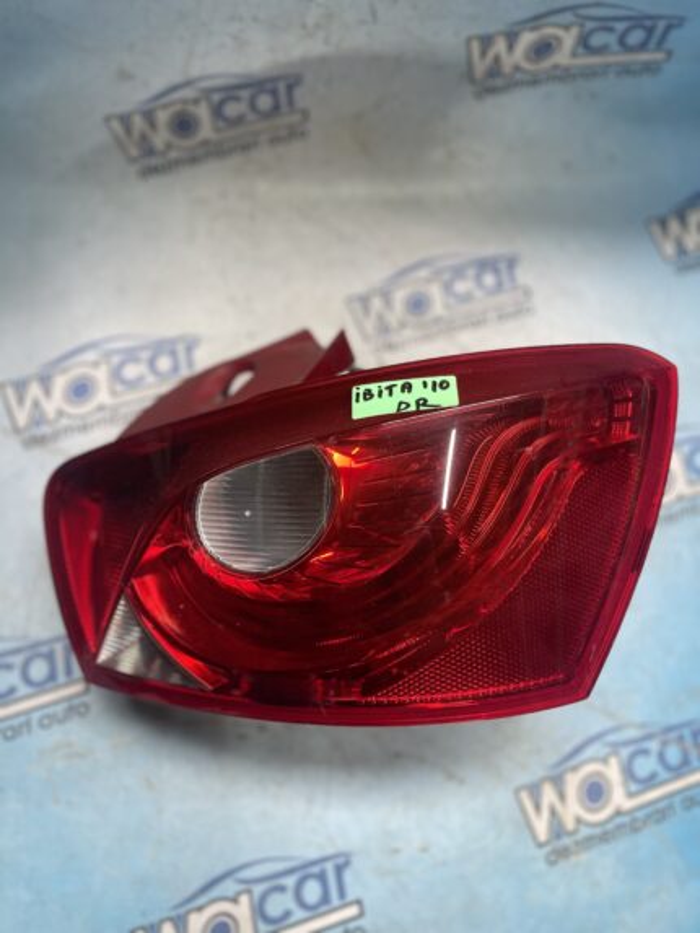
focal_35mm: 26
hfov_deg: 53.1
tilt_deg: -76.4
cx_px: 350
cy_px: 466
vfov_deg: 67.3
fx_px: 701
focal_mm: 5.1
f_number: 1.6
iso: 100
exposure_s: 1/121
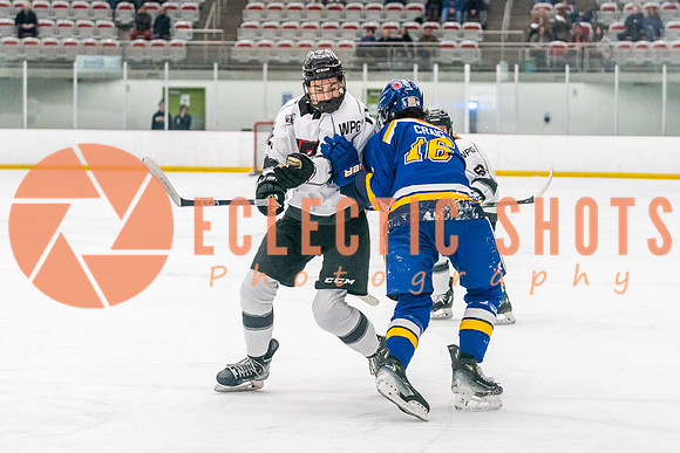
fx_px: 2344
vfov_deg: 11.1
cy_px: 224
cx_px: 299
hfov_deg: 16.5
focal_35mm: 124
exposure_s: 1/1250
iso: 3200
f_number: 2.8
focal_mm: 70
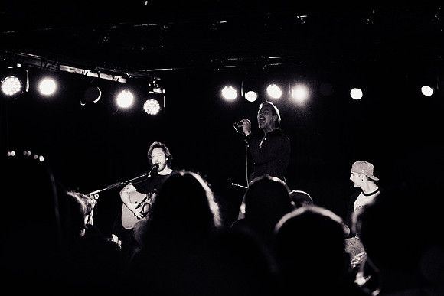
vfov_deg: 16.9
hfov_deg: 25.2
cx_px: 255
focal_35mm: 81
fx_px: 994
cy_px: 128
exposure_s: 1/400
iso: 3200
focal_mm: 70
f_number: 3.5
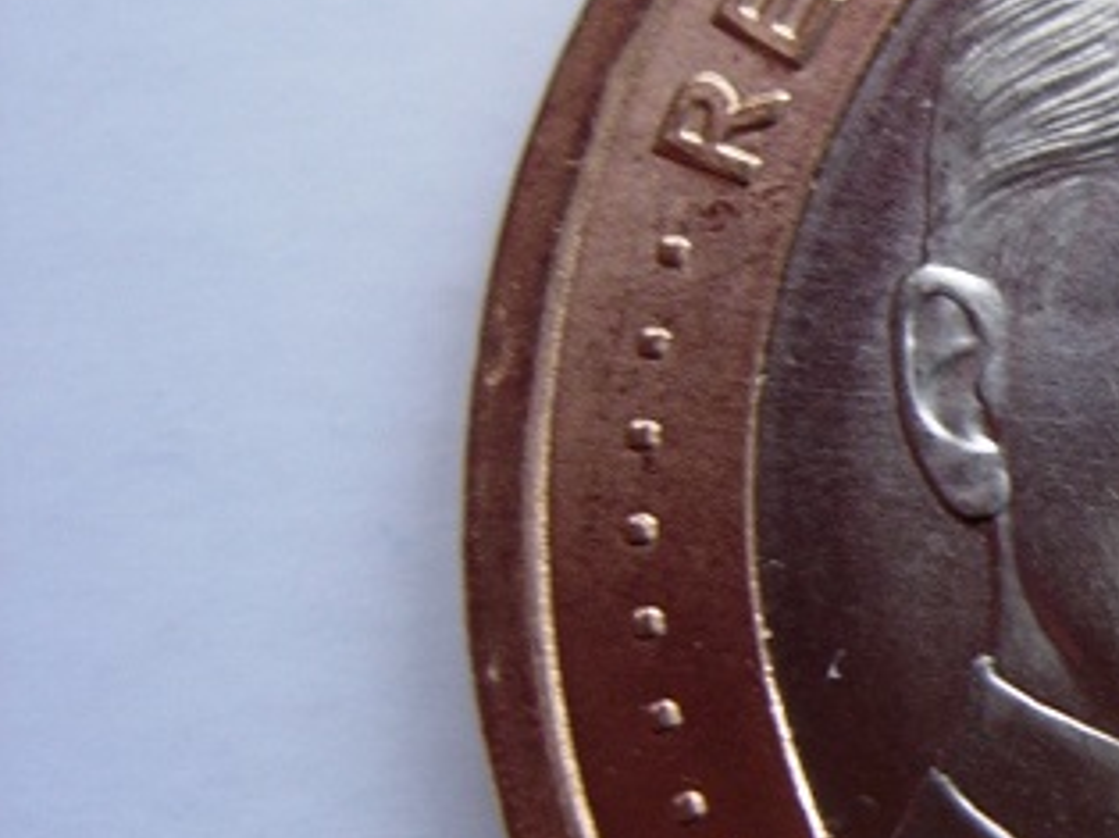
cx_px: 1614
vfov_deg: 13.4
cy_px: 530
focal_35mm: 110
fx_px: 3553
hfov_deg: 16.5
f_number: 2.8
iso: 64
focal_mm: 7.8
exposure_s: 1/34.8
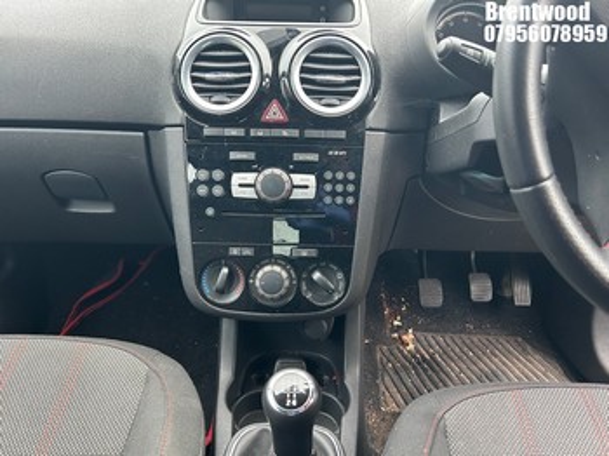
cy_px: 228
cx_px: 304
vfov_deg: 53.0
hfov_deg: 67.3
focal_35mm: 26
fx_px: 457
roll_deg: +0.7
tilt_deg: -25.9
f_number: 1.5
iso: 250
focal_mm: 5.7
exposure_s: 1/60
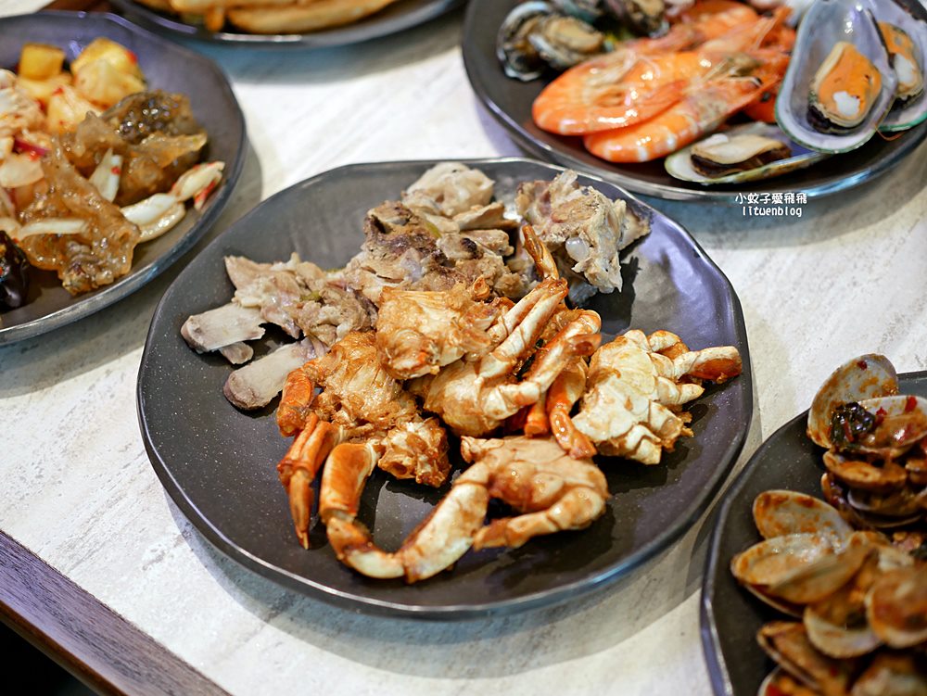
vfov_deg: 29.1
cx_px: 464
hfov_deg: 38.2
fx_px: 1340
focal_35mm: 50
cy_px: 348
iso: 320
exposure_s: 1/60
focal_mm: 25
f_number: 1.8
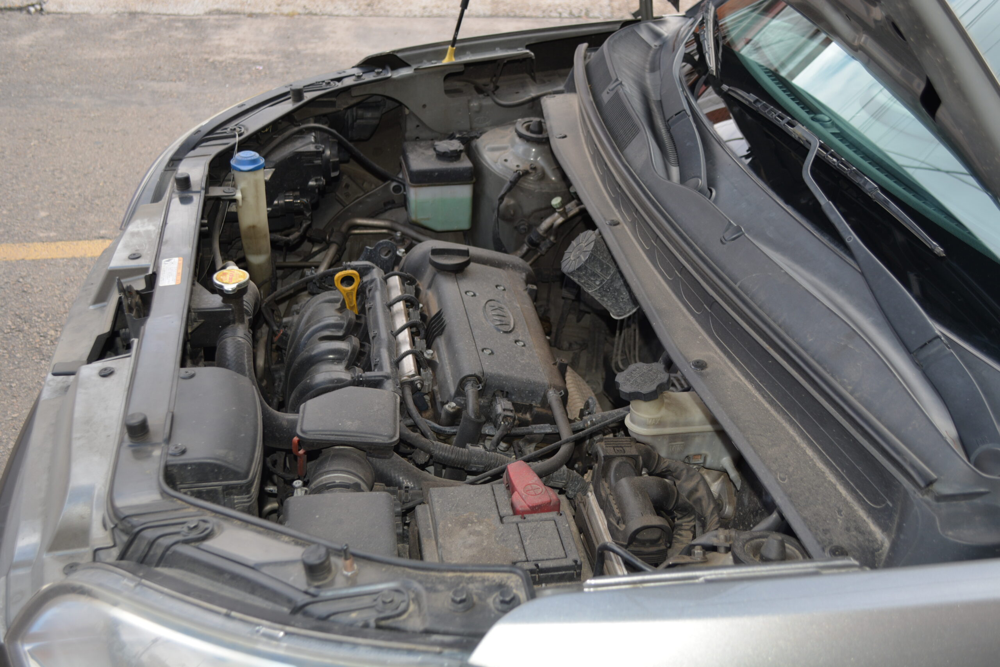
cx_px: 500
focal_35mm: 39
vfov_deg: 34.2
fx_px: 1083
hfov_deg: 49.6
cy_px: 334
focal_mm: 26
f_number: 4.2
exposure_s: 1/160
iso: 200
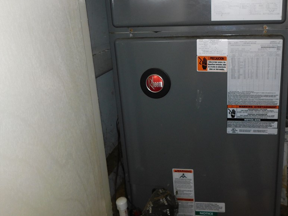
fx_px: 266
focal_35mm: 32
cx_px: 191
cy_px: 76
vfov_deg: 43.7
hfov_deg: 55.7
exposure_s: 1/30
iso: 200
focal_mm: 4.1
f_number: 3
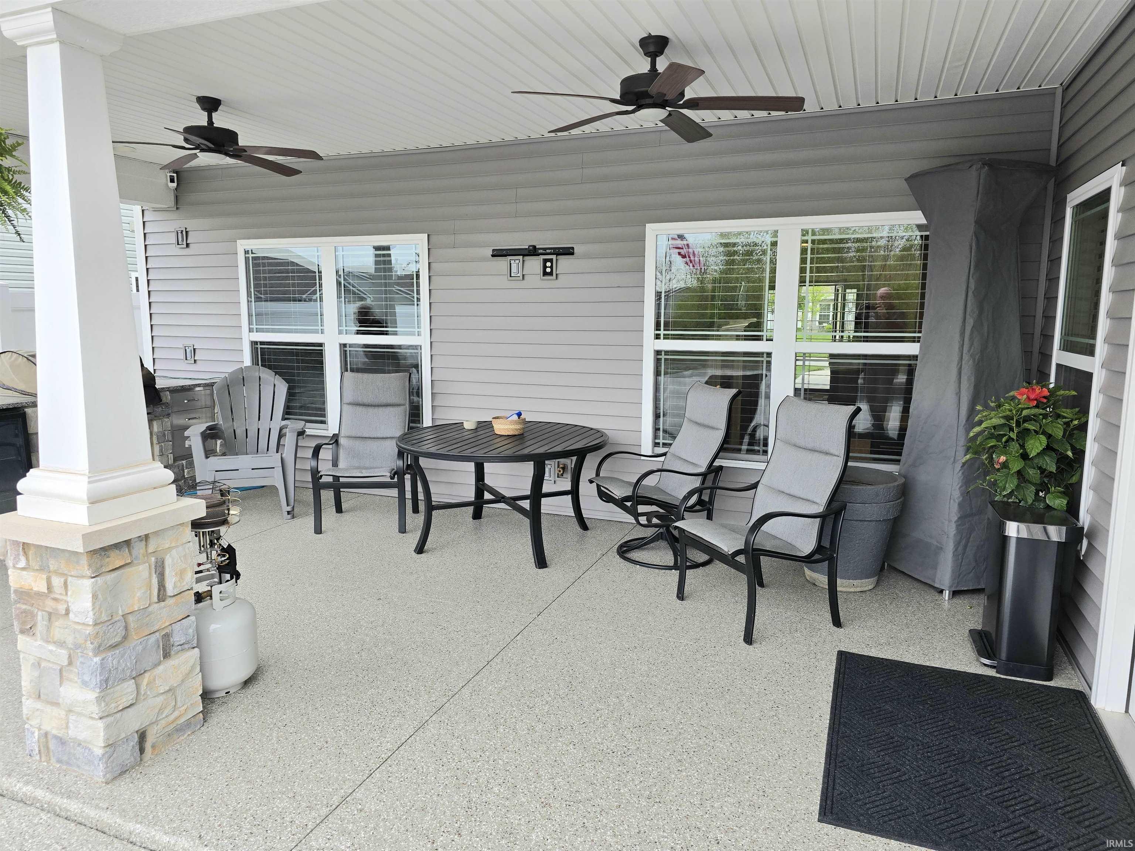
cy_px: 426
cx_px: 568
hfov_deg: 73.9
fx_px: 754
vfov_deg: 58.9
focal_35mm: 23
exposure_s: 1/182
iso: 64
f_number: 1.7
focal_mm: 6.3
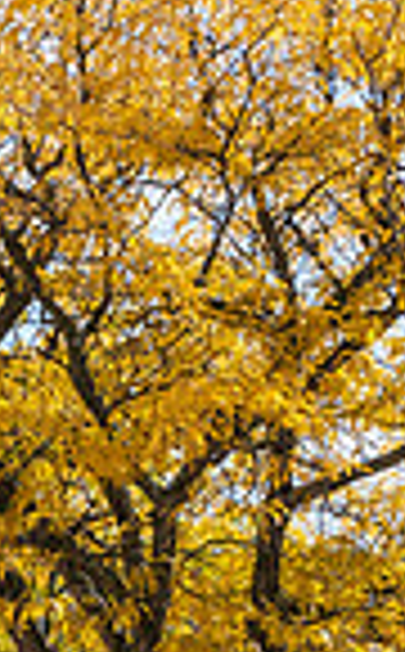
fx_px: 3993
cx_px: -468
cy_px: 861
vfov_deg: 9.2
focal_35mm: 225
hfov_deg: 5.6
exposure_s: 1/250
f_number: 9
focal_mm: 55
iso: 320
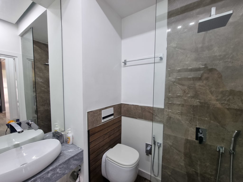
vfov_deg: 89.9
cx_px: 122
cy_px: 91
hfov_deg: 106.2
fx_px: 91
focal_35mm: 13
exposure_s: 1/50
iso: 125
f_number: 2.2
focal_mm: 2.2
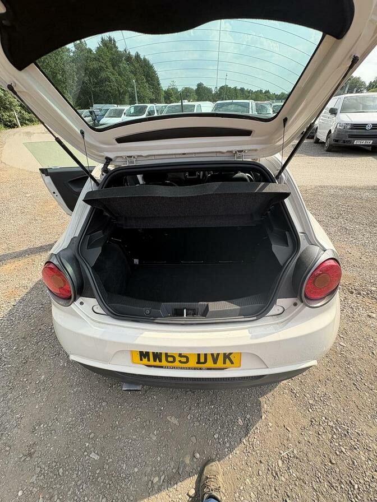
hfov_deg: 85.7
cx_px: 188
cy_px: 251
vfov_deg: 102.1
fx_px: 203
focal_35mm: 14
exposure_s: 1/344
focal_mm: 2.22
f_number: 2.2
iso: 64
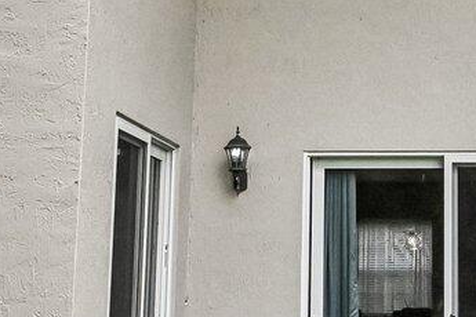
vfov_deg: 16.4
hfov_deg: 23.7
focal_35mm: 83
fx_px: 1097
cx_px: 447
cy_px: 101
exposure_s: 1/3200
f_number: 8
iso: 2500
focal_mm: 14
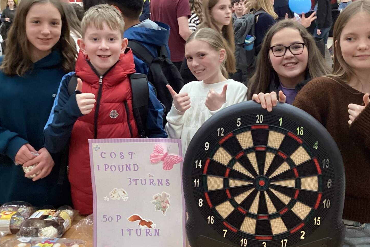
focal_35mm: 46
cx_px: 229
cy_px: 88
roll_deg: +0.7
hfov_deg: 42.4
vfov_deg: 29.1
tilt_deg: -14.0
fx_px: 473
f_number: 2.4
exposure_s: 1/40
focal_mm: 3.3
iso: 320
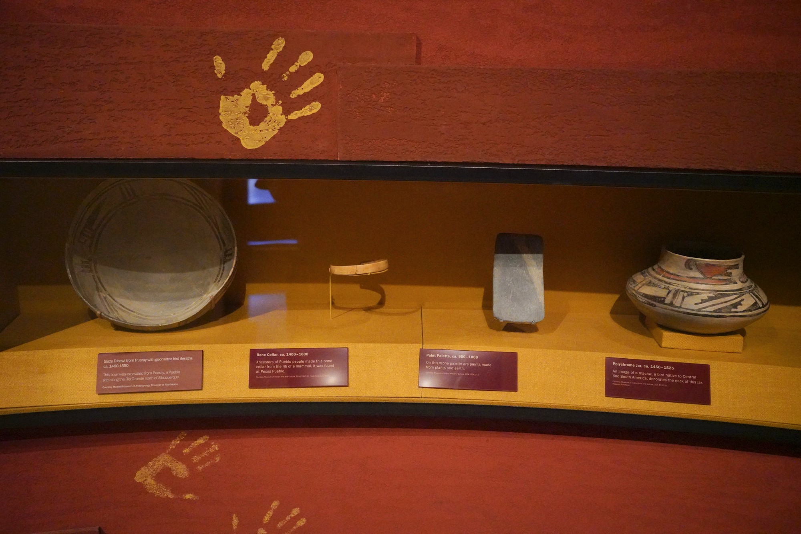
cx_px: 400
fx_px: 668
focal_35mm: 30
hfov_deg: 61.9
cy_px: 267
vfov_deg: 43.6
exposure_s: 1/100
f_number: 4.5
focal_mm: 30
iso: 16000
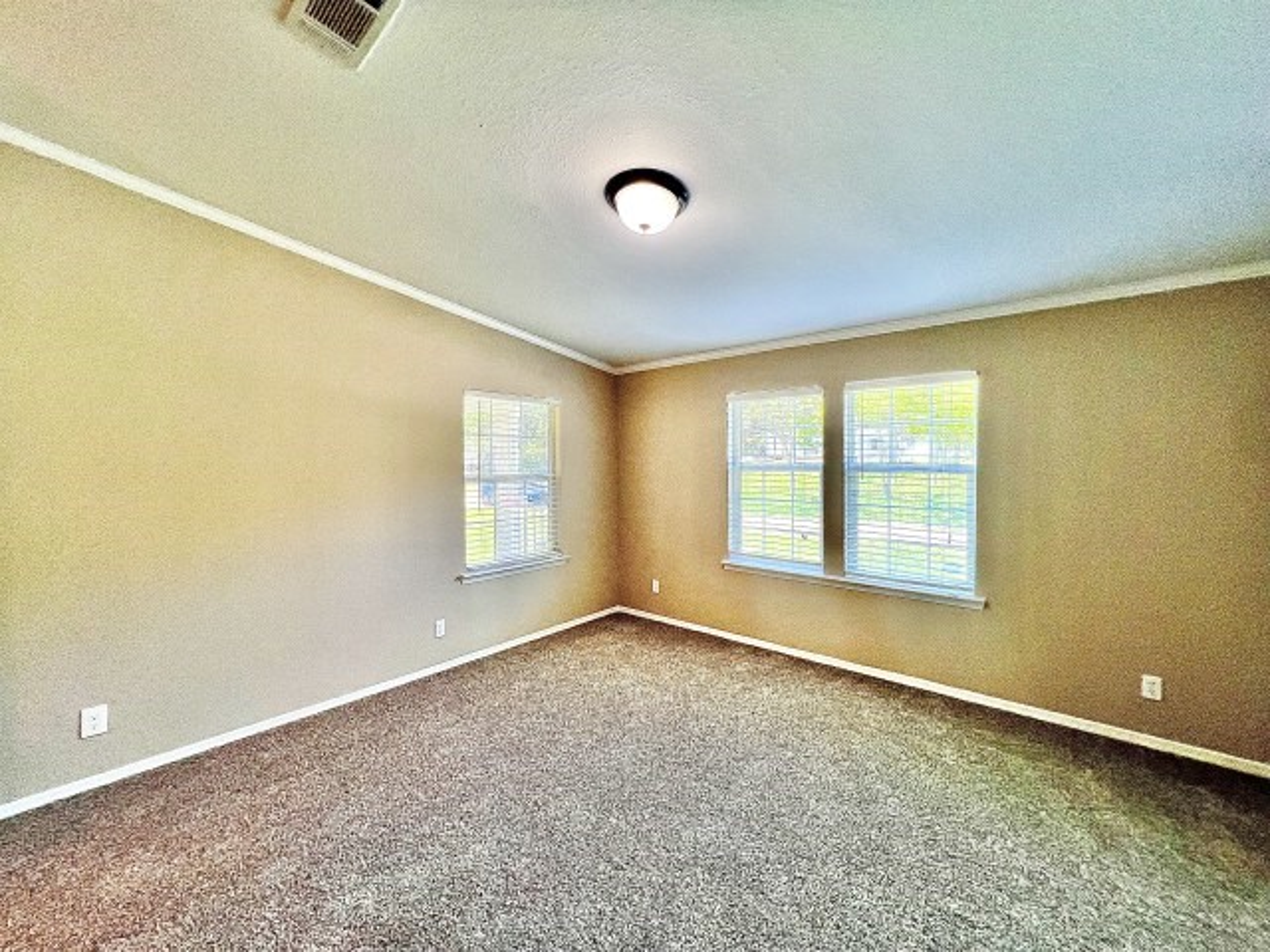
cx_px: 635
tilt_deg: -0.7
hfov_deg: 106.2
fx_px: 477
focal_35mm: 13
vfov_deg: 89.9
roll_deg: +0.1
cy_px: 476
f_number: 1.8
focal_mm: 1.57
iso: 80
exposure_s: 1/120
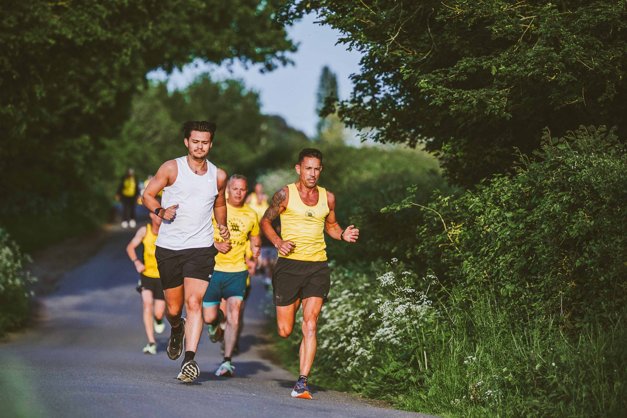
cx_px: 314
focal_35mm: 225
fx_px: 3919
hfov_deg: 9.1
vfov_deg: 6.1
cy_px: 209
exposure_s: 1/6400
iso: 500
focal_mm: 150
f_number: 2.8
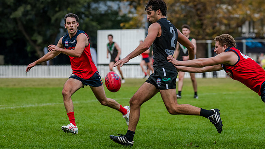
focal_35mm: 226
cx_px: 131
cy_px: 76
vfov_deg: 5.4
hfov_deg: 9.5
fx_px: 1588
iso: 800
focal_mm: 210
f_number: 5.6
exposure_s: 1/1600
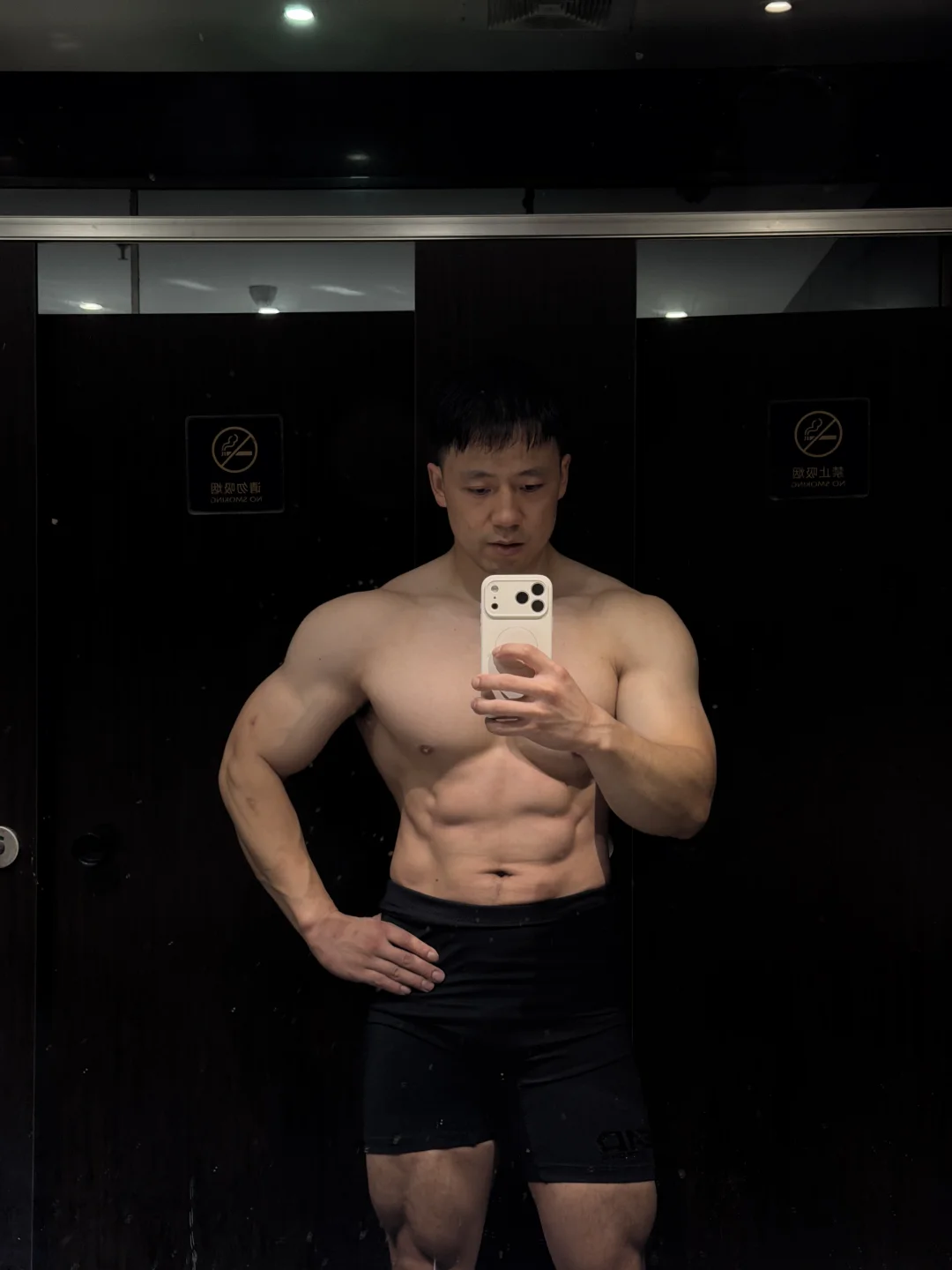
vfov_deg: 39.7
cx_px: 476
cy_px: 635
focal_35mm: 48
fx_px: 1760
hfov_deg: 30.3
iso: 250
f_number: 1.78
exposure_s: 1/50
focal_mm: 6.76
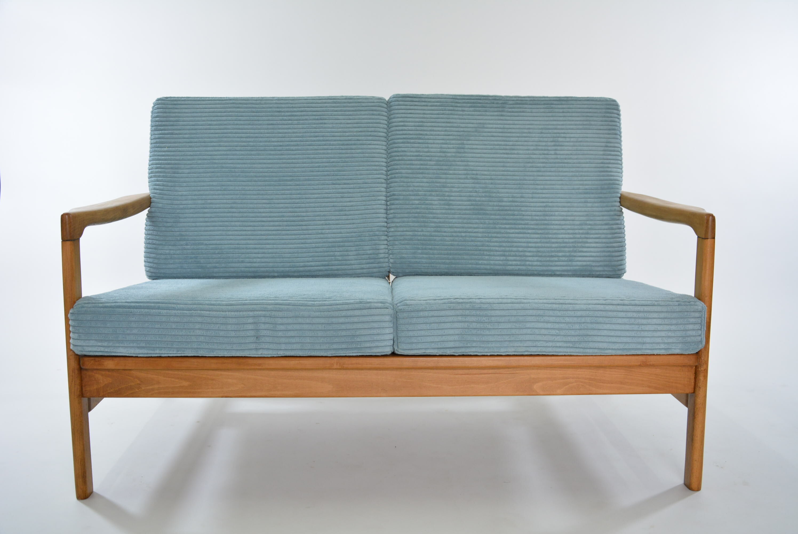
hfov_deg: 49.5
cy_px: 267
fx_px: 865
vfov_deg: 34.3
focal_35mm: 39
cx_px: 399
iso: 800
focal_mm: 26
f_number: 5
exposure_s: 1/60
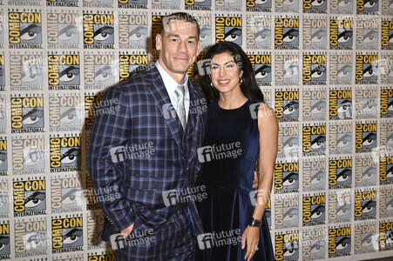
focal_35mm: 54
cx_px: 196
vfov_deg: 25.0
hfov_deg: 36.9
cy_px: 130
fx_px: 589
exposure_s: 1/250
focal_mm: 54
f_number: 5.6
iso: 2500
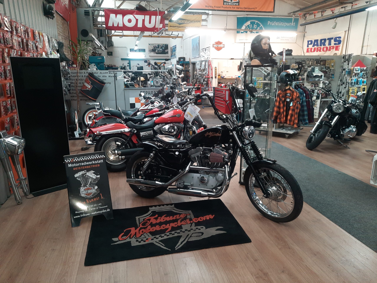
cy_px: 142
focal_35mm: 25
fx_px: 272
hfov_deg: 69.4
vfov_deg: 54.9
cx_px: 188
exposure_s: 1/33
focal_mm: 4.6
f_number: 2
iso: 400
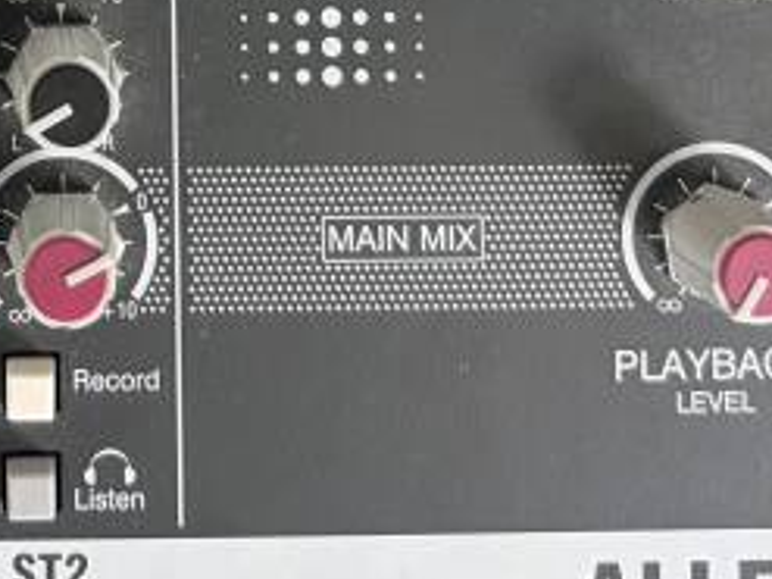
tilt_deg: -79.7
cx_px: 19
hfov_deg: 16.7
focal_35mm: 116
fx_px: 2586
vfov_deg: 11.9
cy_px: -433
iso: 64
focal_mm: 5.96
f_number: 1.6
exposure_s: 1/120
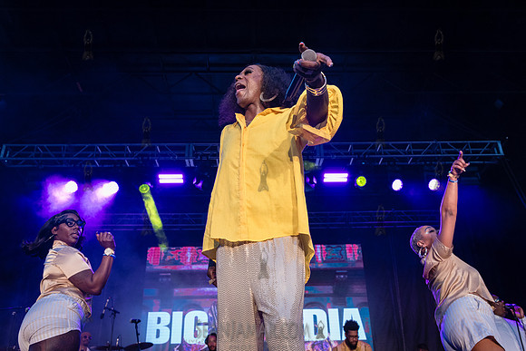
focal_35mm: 36
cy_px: 157
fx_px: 527
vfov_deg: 36.8
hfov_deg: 53.1
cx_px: 265
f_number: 4
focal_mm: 32
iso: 2000
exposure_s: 1/500
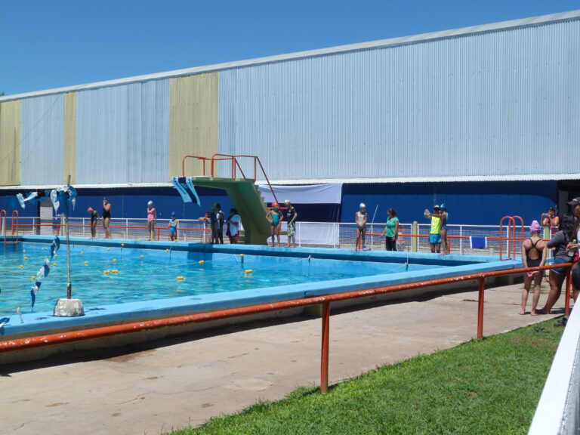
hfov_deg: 42.1
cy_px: 218
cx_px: 290
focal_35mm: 45
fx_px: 754
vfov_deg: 32.2
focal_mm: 8.1
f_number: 4.5
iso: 80
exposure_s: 1/500
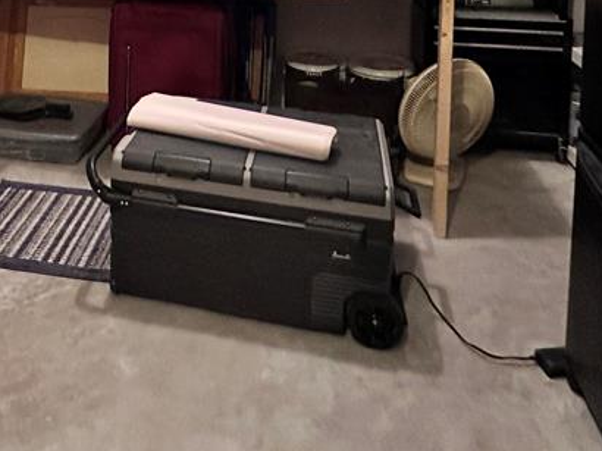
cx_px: 186
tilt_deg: -3.5
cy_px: -98
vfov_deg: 32.9
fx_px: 608
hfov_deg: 51.4
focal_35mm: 35
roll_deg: -0.7
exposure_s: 1/60
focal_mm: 2.22
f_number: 2.2
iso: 640
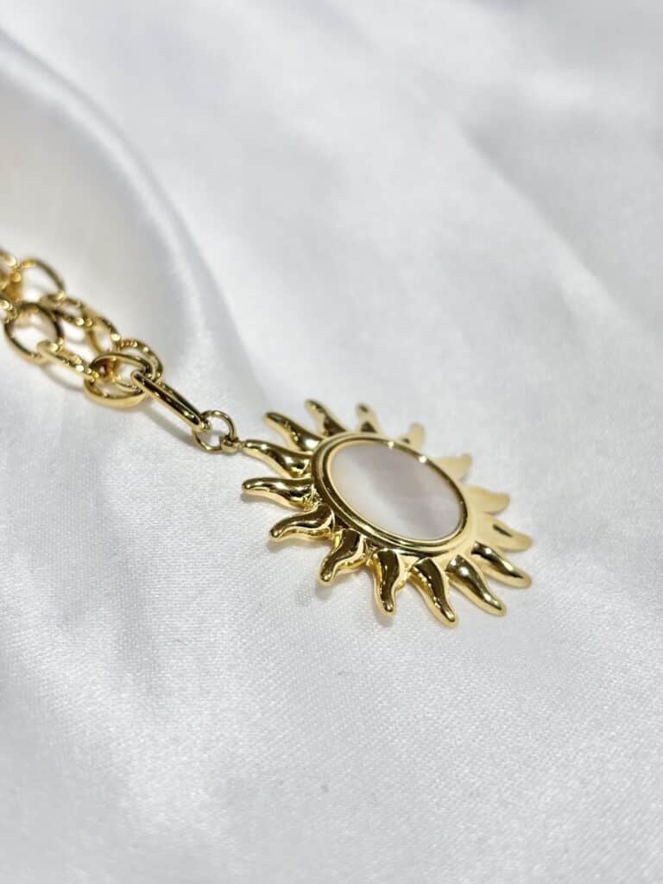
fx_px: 1328
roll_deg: +16.9
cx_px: 332
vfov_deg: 36.8
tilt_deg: -35.5
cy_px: 442
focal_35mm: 52
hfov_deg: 28.0
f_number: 1.6
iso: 32
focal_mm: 5.96
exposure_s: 1/393
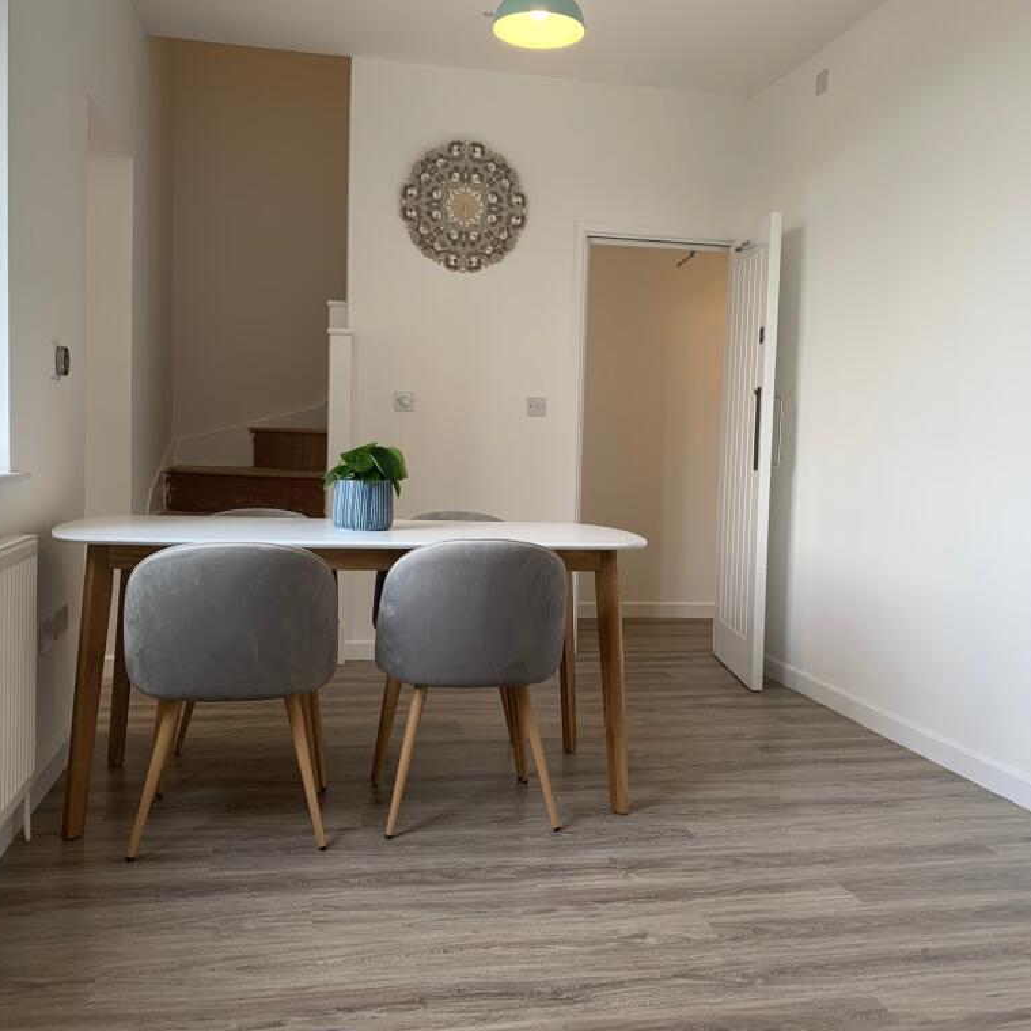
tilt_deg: -3.0
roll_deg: -1.3
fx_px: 1045
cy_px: 520
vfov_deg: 52.5
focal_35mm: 31
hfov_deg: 52.5
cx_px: 530
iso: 40
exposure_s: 1/100
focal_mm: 4.25
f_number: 1.8
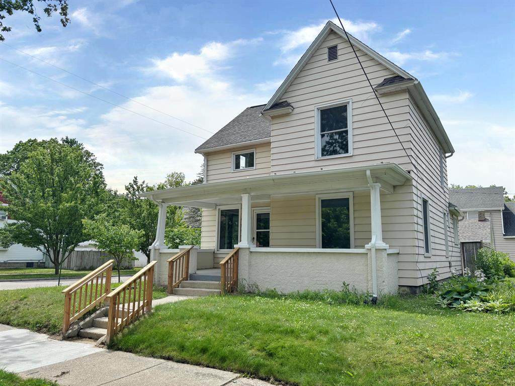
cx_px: 258
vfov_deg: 53.1
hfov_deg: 67.3
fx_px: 387
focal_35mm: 26
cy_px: 193
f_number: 1.6
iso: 50
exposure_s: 1/3311
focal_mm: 5.96
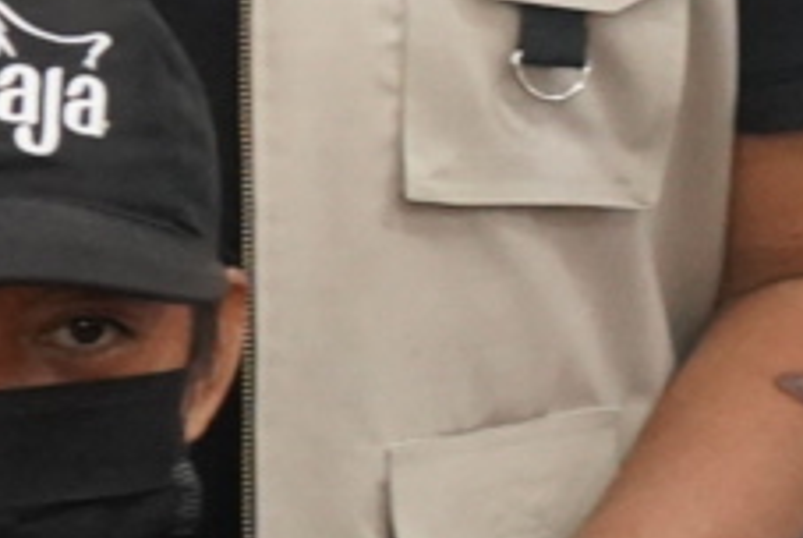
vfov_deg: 4.7
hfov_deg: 6.9
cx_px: -608
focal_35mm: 292
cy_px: -439
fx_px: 6522
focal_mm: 41
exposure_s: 1/100
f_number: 4
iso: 8000
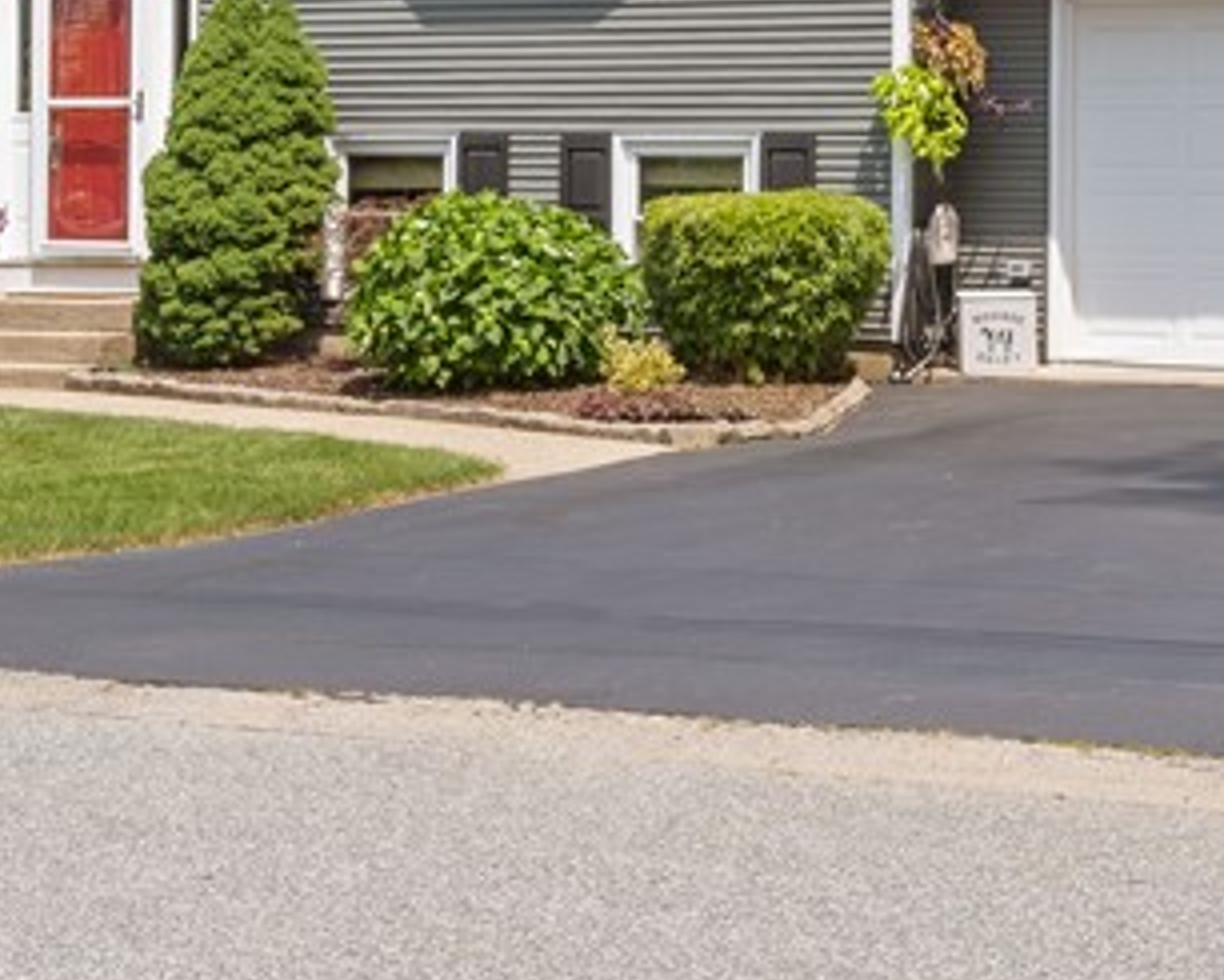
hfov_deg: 19.1
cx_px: 820
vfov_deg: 15.2
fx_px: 3624
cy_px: 108
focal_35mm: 100
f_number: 7.1
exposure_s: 1/125
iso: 100
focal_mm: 20
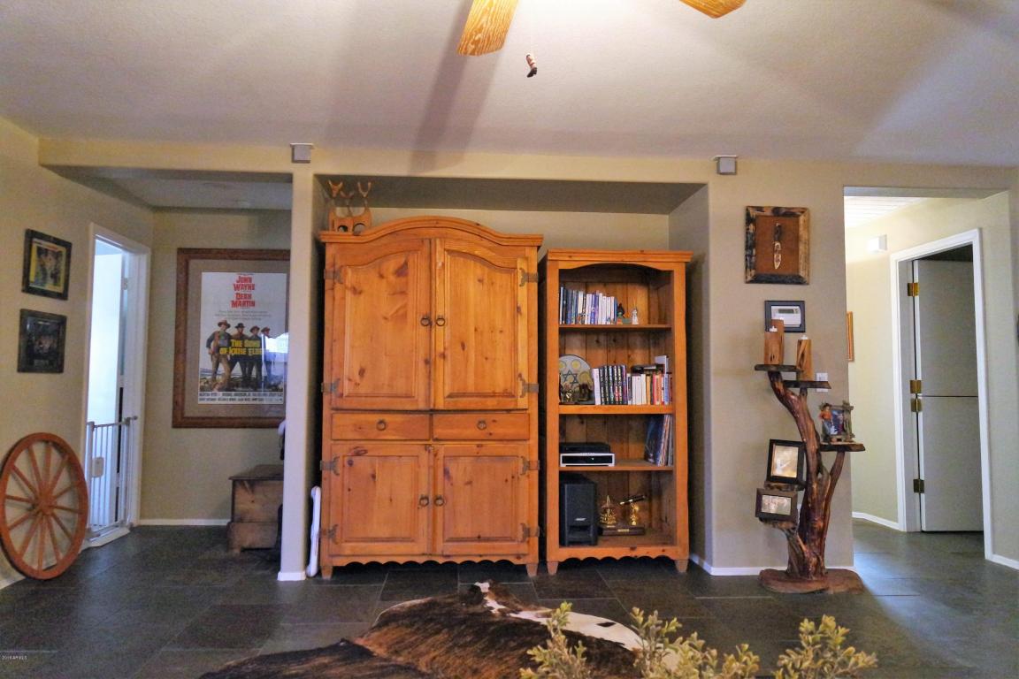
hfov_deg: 73.7
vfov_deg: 53.1
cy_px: 340
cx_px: 510
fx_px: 679
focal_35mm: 24
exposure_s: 1/30
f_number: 3.5
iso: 3200
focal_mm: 9
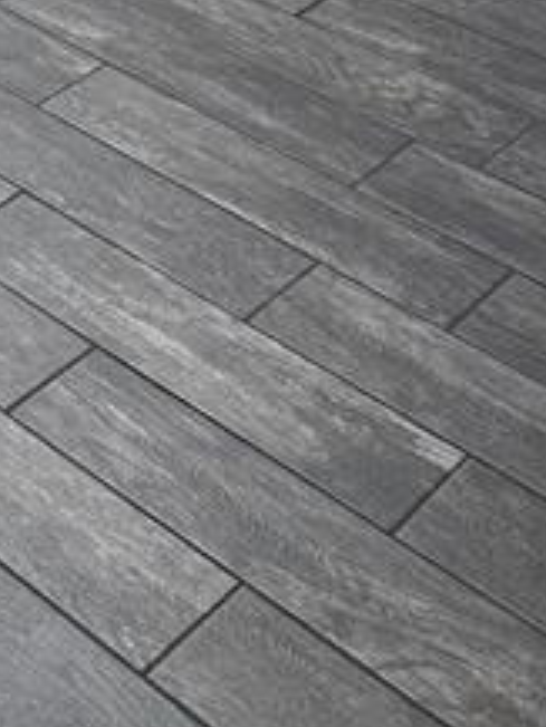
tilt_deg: -14.1
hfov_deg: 15.9
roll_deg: +1.0
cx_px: -285
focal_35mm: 85
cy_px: -506
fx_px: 1786
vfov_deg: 18.8
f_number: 1.78
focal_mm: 6.76
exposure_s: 1/60
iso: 100
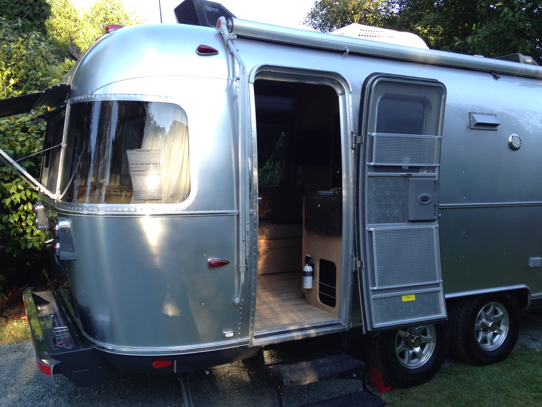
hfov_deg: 54.0
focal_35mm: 34
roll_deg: -0.5
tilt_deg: -3.4
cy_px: 205
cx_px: 269
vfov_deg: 41.8
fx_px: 532
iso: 50
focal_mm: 4.12
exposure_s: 1/120
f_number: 2.4
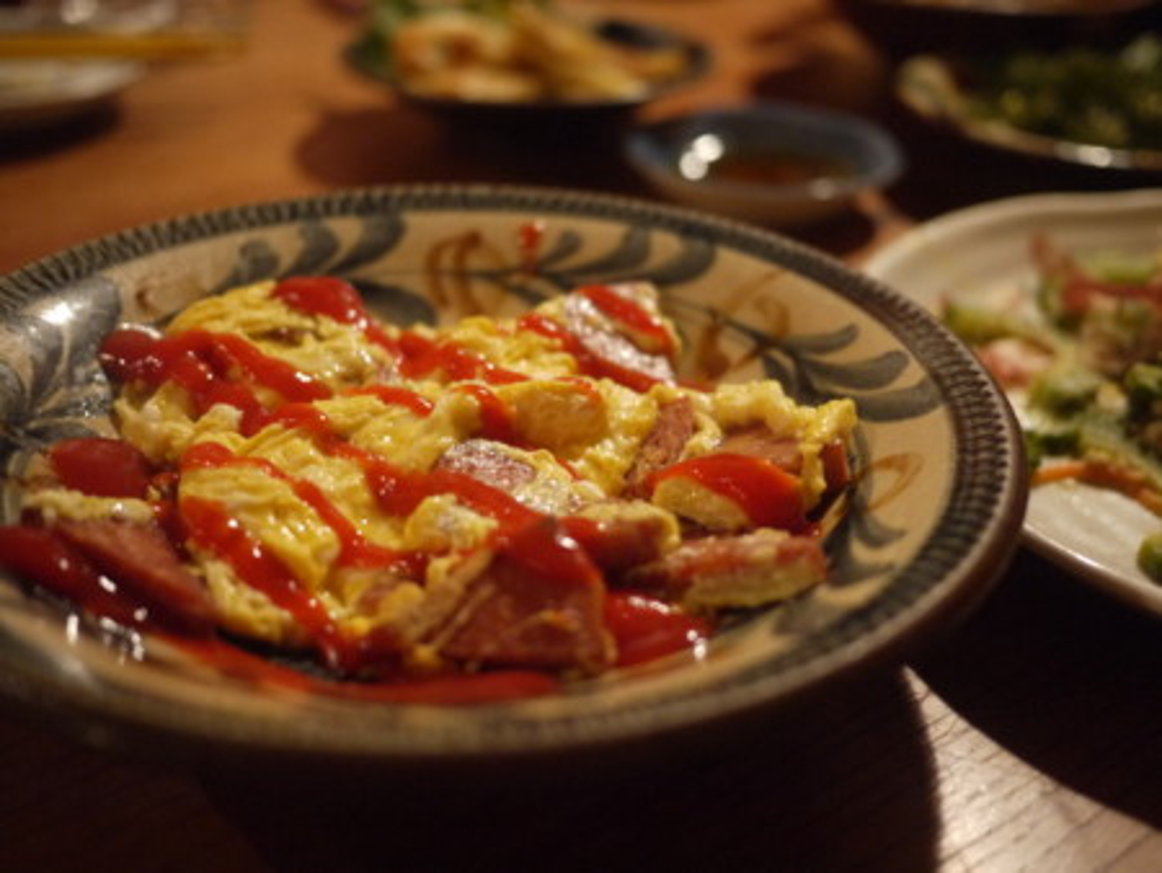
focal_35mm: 40
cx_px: 581
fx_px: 1343
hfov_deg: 46.8
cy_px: 436
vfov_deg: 36.0
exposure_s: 1/30
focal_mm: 20
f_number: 1.7
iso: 800
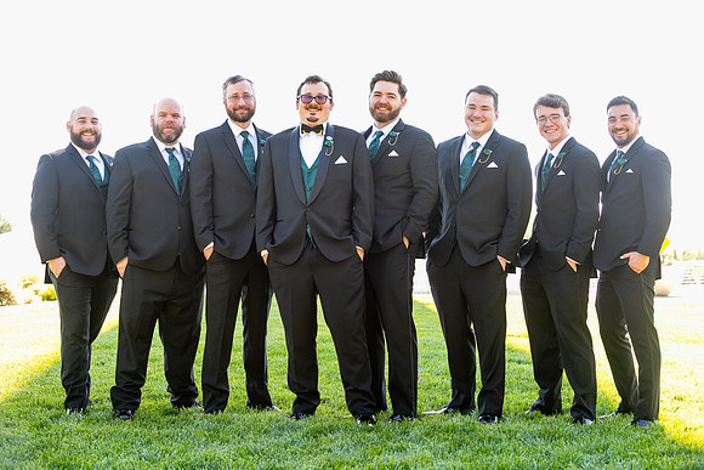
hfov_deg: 28.8
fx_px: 1369
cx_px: 352
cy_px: 235
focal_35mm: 70
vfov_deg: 19.5
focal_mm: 70
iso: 400
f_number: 5.6
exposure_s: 1/125
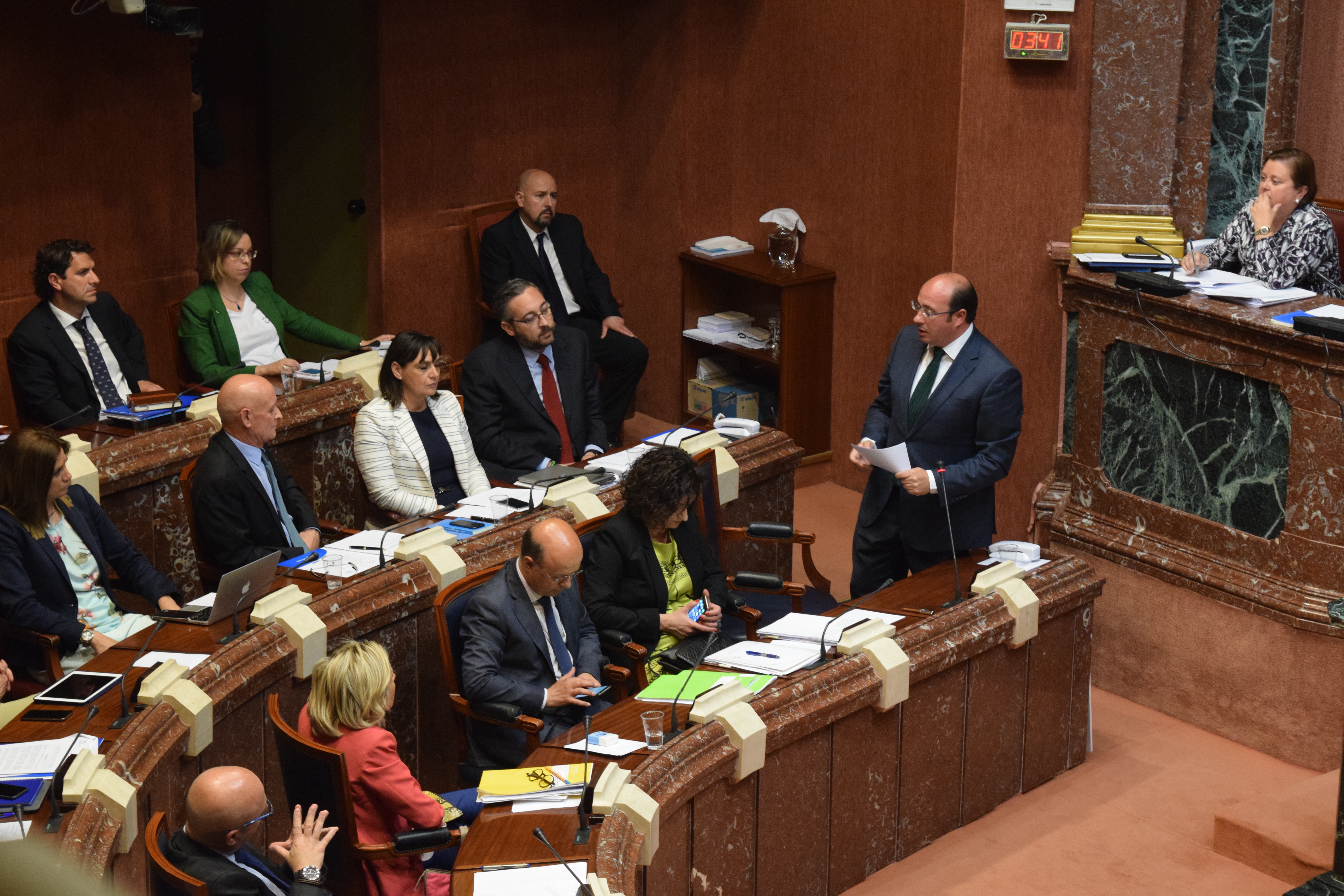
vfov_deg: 16.6
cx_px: 672
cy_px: 448
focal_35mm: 82
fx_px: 3080
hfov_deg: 24.6
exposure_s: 1/60
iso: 2500
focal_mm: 55
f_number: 5.6
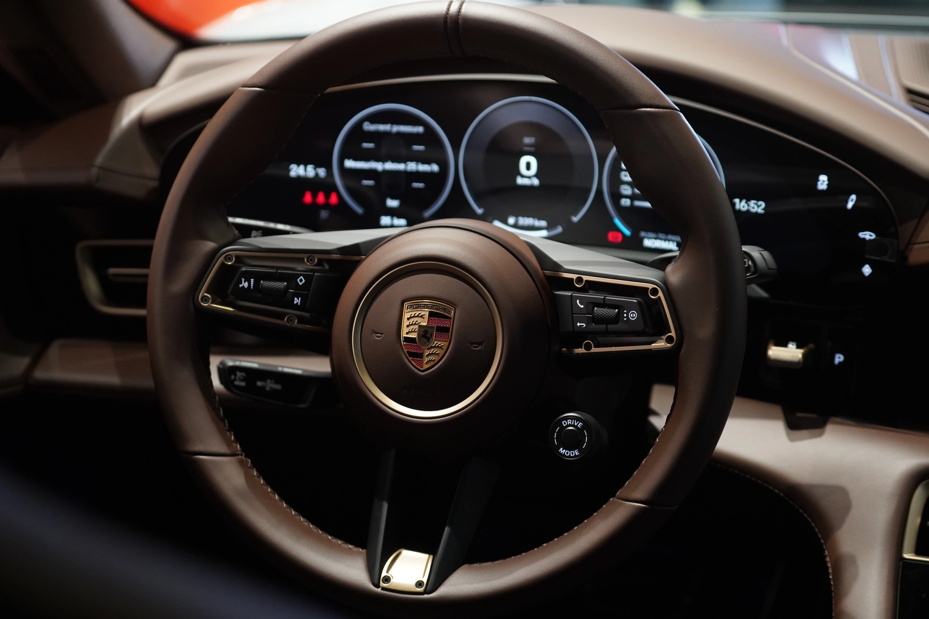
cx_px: 464
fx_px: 1806
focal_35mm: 70
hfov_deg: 28.8
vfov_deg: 19.5
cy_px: 310
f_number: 4
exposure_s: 1/160
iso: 5000
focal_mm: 70
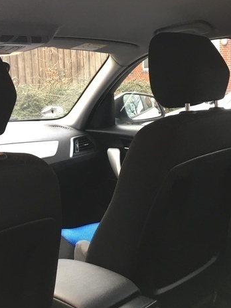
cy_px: 121
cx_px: 130
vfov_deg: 38.0
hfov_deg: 29.1
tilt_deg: -5.2
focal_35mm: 50
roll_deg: +2.7
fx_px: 445
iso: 100
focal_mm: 4.15
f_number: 2.2
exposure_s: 1/33
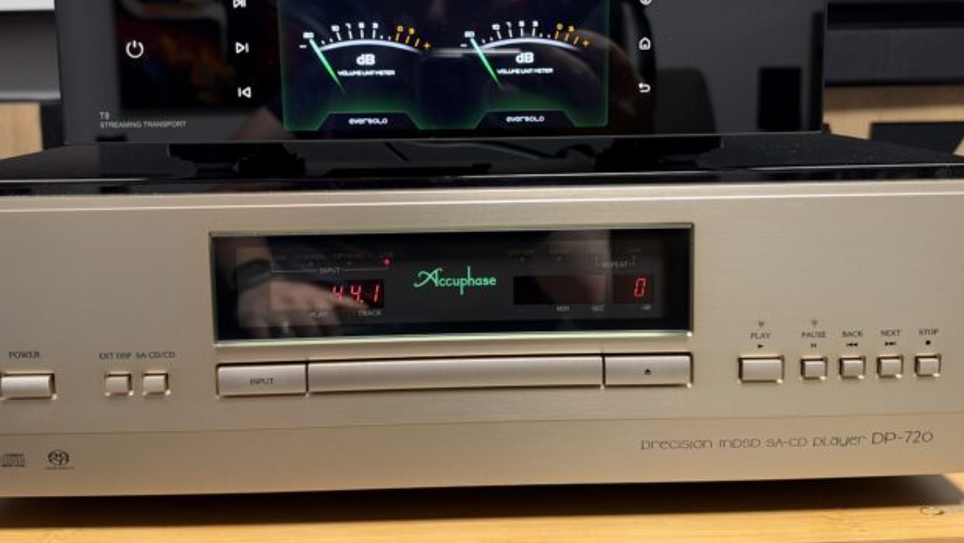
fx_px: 690
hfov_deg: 69.9
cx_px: 485
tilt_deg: -8.0
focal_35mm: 27
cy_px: 202
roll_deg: +1.2
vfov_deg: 42.6
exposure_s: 1/50
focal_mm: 6.93
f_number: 1.48
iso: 200
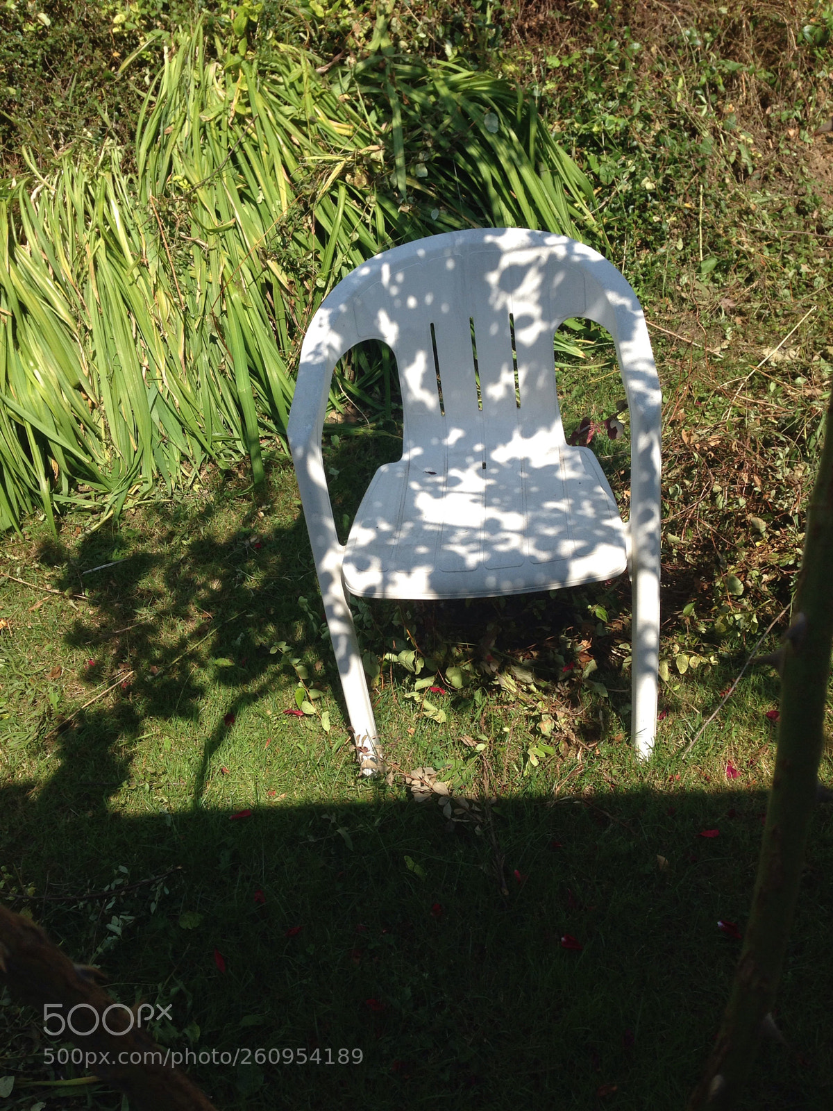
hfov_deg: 42.9
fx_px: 1059
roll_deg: +9.0
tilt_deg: -34.2
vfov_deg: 55.4
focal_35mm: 33
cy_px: 556
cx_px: 416
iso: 50
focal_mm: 4.12
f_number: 2.4
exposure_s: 1/1153
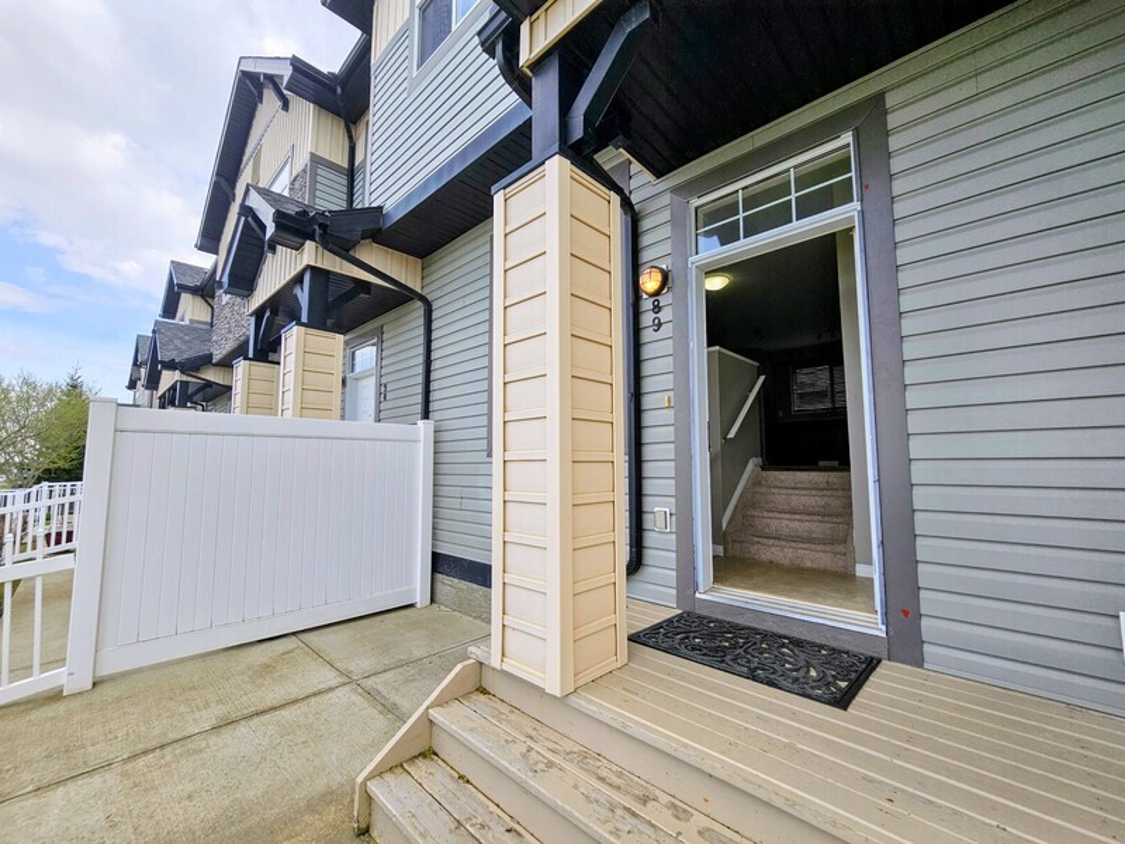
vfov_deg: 89.9
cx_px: 562
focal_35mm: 13
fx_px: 422
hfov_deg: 106.2
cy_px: 422
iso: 50
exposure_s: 1/984
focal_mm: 2.2
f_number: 2.2
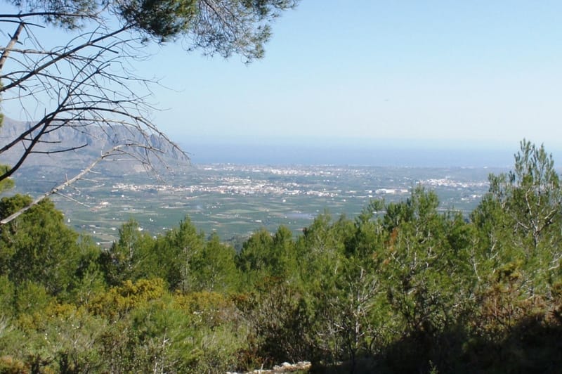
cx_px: 281
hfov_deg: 37.5
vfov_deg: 25.5
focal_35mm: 53
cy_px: 187
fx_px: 827
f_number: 18
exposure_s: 1/250
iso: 800
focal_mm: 16
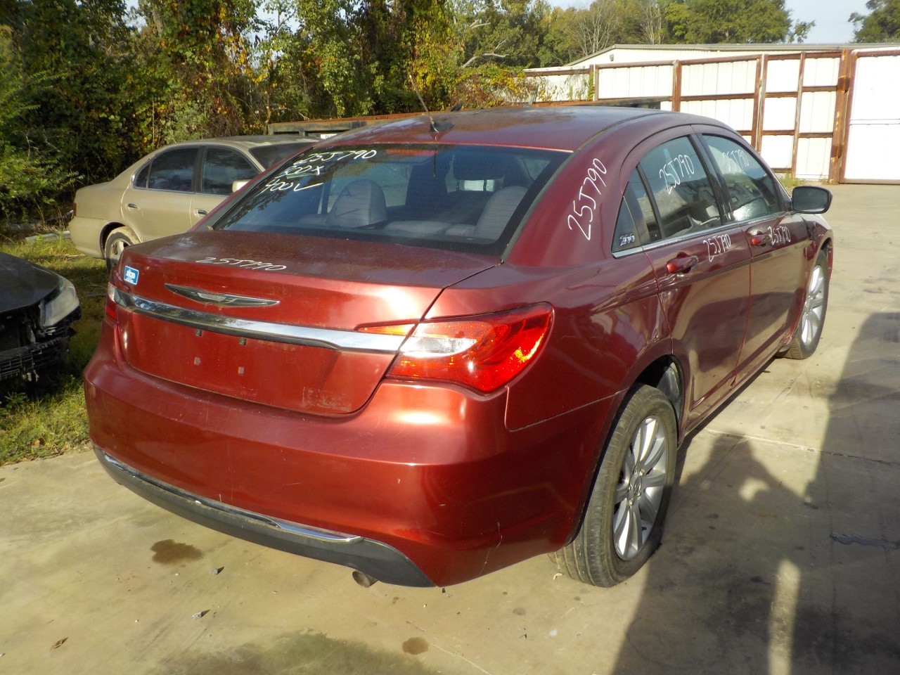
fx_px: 780
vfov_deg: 46.8
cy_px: 338
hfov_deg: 60.0
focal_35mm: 30
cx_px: 450
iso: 125
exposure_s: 1/800
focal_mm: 4.1
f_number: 3.3
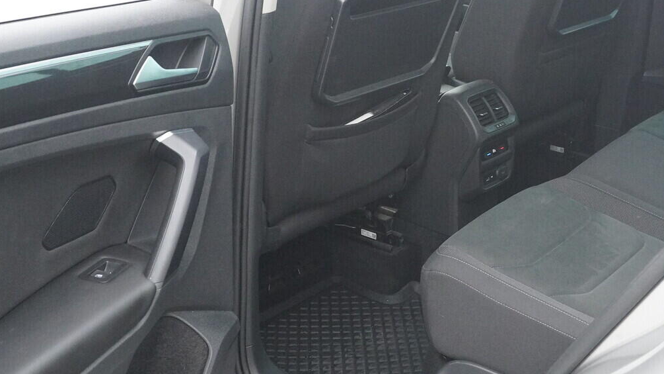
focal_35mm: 54
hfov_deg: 38.0
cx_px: 451
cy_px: 135
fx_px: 951
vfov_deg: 22.2
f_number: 5.6
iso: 6400
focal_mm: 24
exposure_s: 1/250
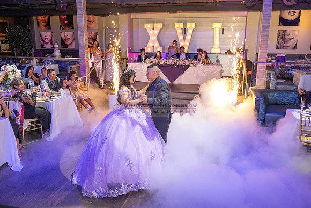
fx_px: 268
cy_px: 104
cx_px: 156
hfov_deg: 60.3
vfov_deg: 42.3
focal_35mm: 31
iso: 1000
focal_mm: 31
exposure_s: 1/125
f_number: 3.5
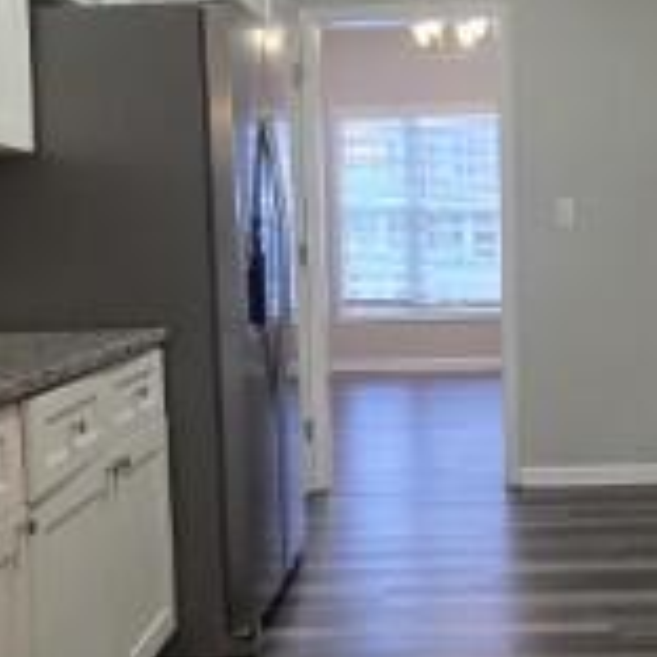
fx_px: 1009
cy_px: 299
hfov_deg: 35.7
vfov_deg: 36.0
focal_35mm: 47
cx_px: 434
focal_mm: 2.2
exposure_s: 1/120
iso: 250
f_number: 1.9
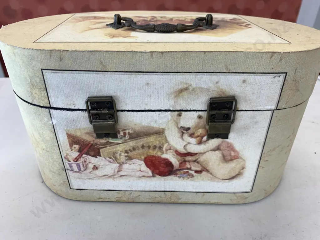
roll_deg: -0.2
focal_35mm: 26
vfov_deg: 53.1
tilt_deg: -32.8
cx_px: 160
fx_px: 240
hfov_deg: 67.3
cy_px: 120
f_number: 1.8
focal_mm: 4.25
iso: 50
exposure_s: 1/100
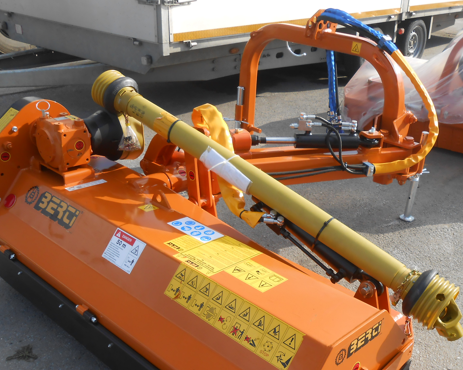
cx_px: 276
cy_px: 234
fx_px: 576
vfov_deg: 35.5
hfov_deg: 43.6
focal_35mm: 42
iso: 80
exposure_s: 1/320
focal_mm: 5.3
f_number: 3.8
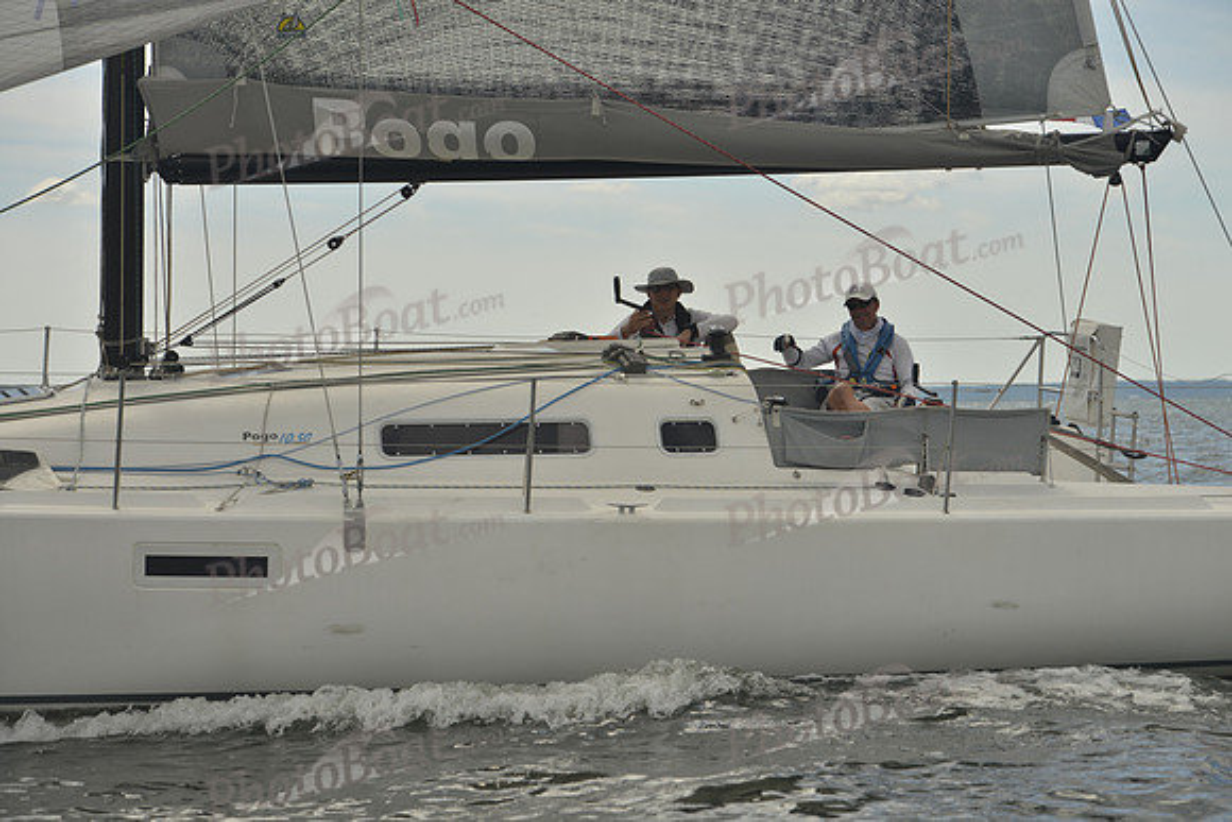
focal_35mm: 102
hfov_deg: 20.0
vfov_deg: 13.4
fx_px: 3491
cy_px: 411
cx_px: 616
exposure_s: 1/640
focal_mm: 102
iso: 200
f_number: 6.3
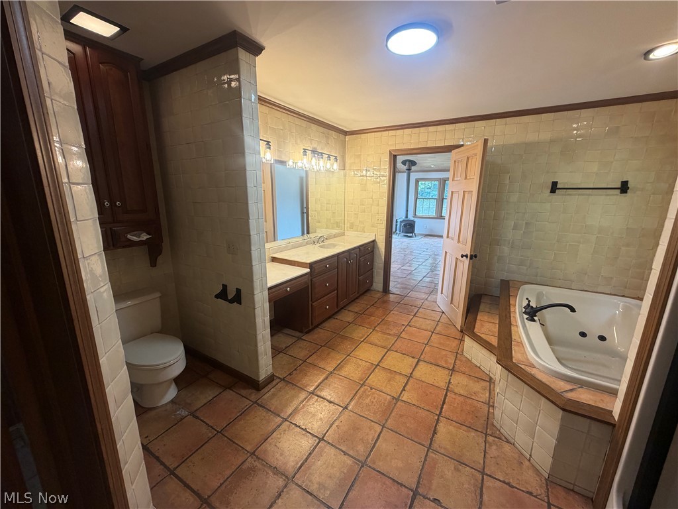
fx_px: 274
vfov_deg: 85.7
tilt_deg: -12.6
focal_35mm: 14
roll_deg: -1.0
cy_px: 254
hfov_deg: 102.1
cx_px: 339
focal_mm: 2.22
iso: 200
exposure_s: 1/120
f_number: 2.2
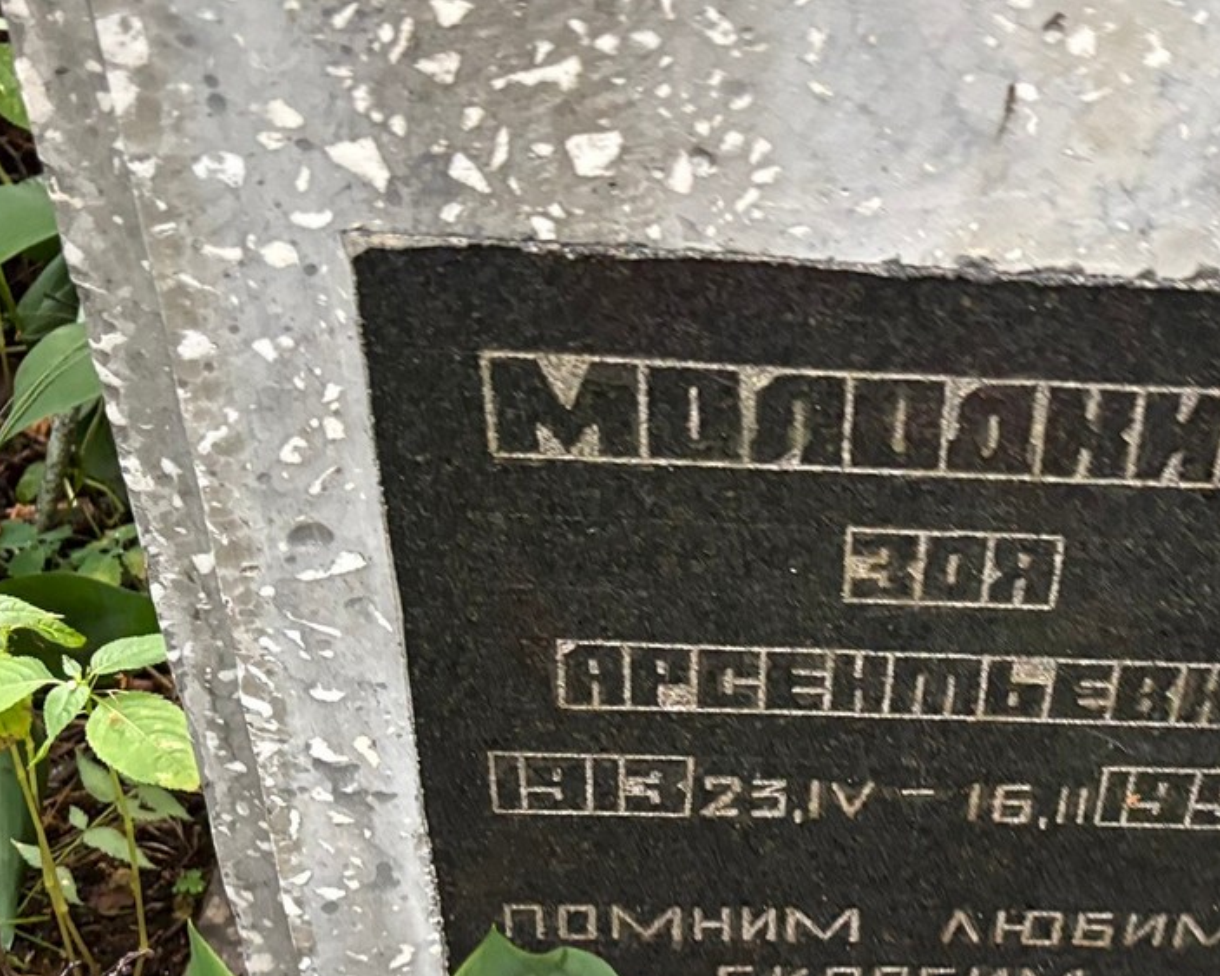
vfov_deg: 28.9
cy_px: 656
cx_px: 987
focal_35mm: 52
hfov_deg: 34.8
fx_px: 1877
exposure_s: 1/60
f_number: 1.6
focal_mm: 5.96
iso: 320
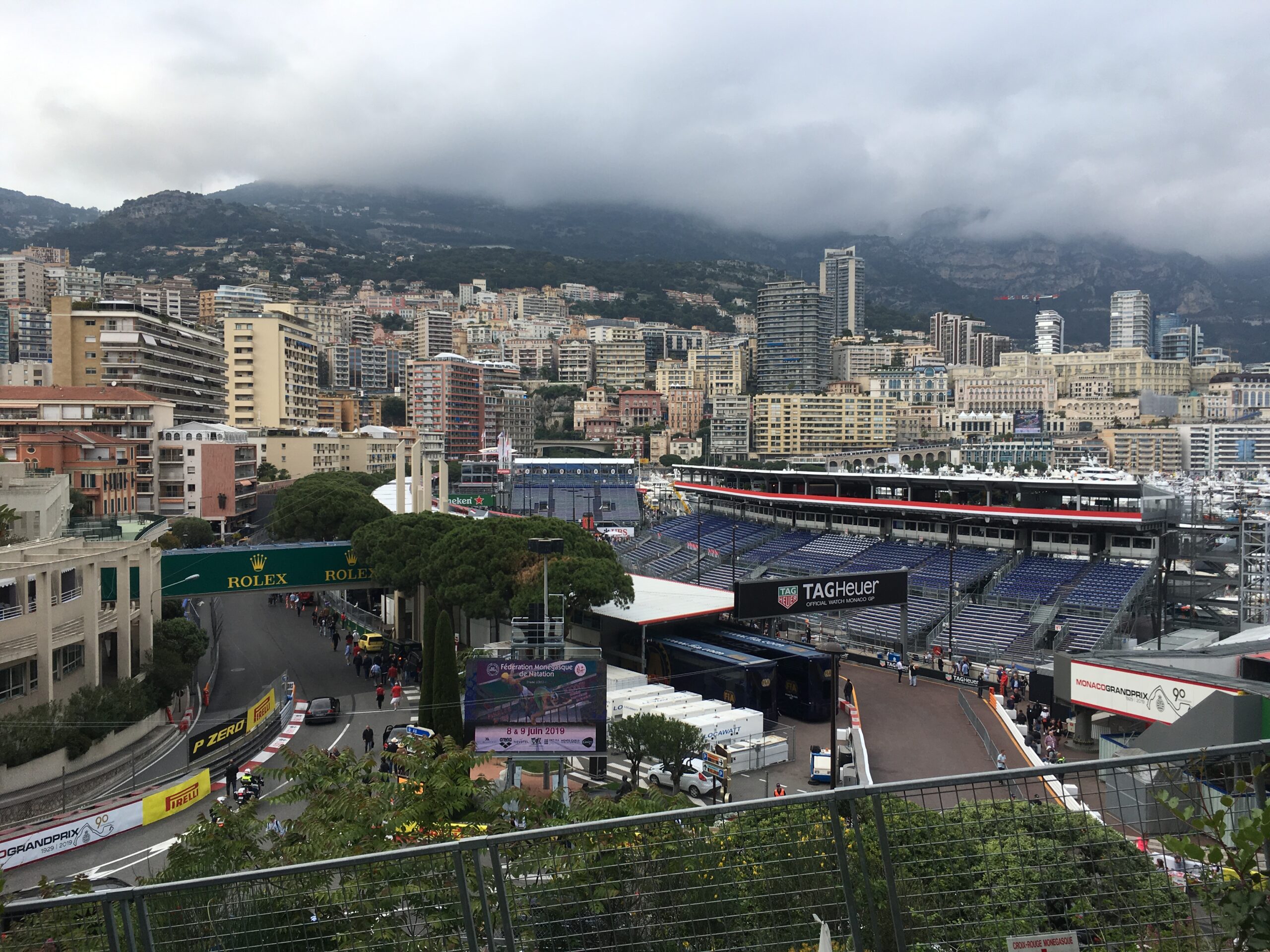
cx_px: 635
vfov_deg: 48.2
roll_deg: +0.5
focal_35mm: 29
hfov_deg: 61.7
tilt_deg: -2.2
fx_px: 1064
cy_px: 476
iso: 25
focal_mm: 4.15
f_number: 2.2
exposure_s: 1/785
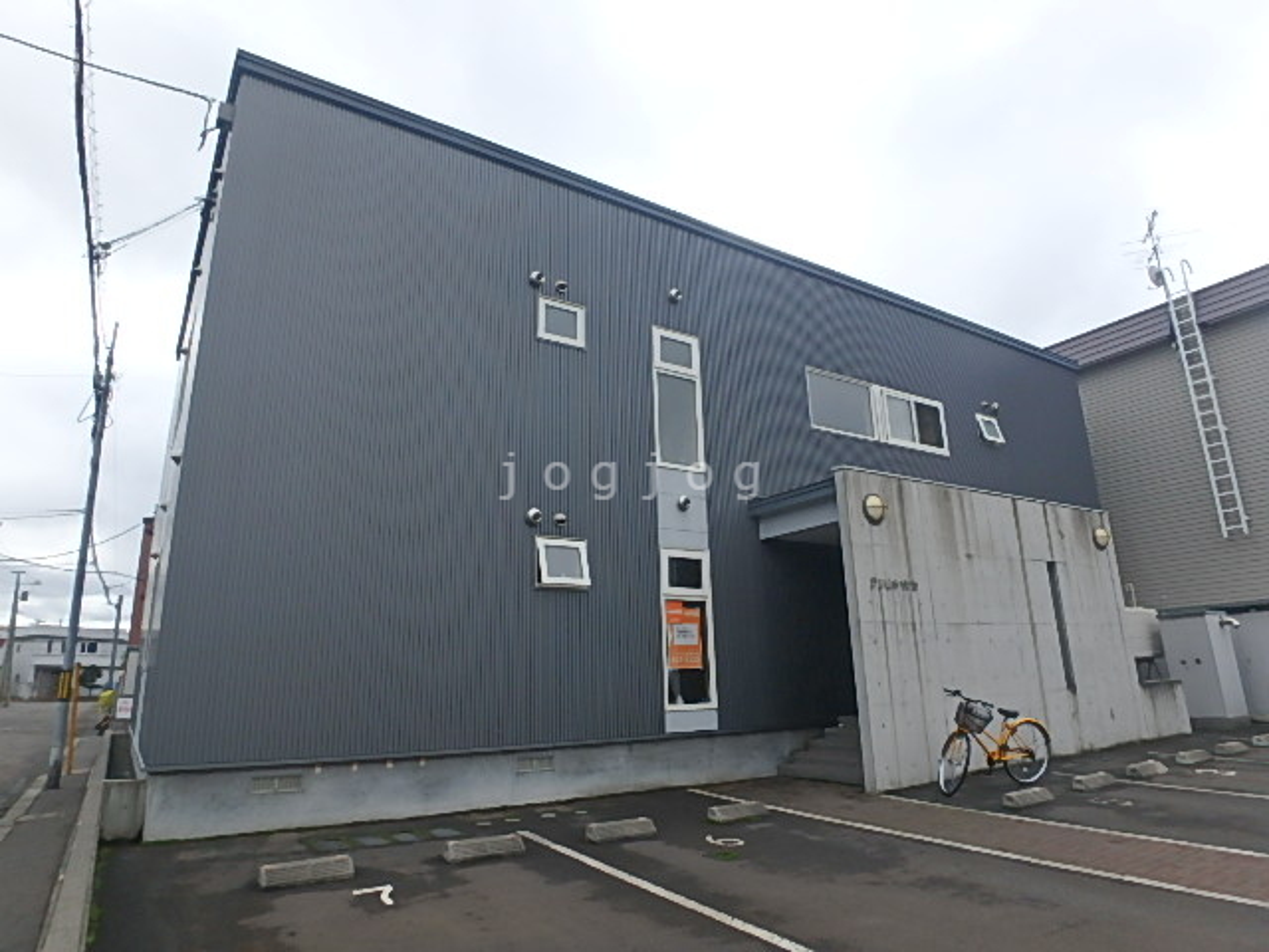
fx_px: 770
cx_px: 634
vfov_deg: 63.4
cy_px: 476
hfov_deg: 79.0
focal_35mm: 21
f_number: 6
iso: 125
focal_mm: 3.7
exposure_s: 1/400
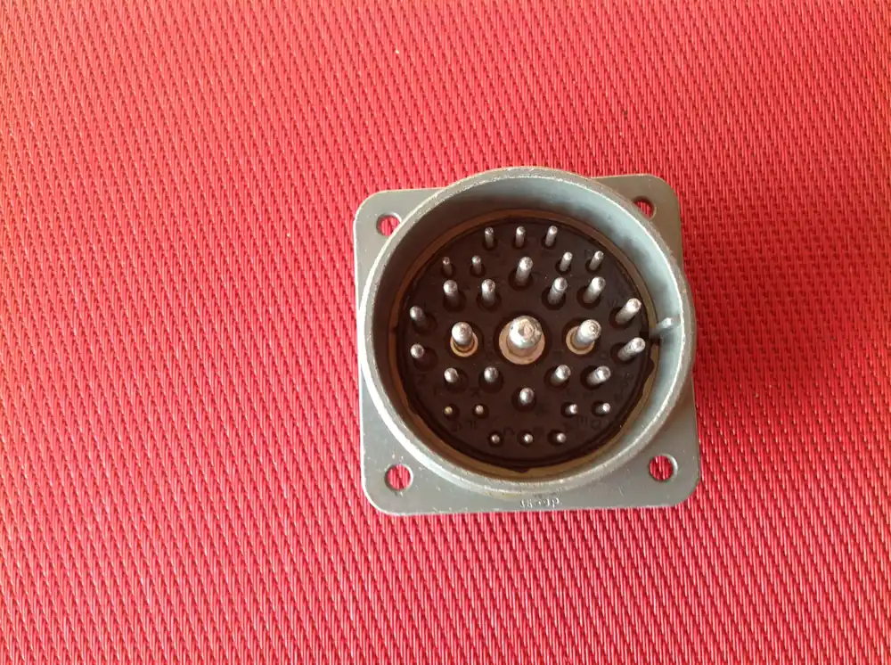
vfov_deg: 40.6
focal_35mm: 35
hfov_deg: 52.7
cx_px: 446
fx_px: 899
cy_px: 332
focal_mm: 4.28
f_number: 2.4
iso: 64
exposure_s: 1/24
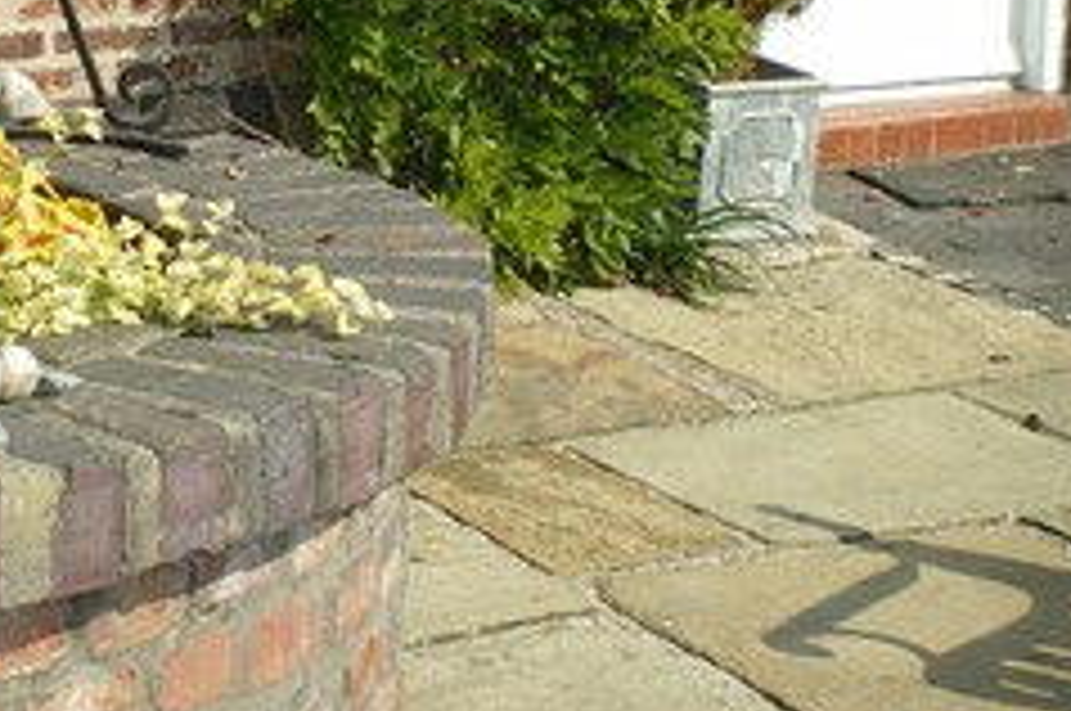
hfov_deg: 18.2
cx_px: 340
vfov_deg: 12.0
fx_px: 3327
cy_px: -108
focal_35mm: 112
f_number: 5.2
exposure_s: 1/400
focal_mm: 8.4
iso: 64
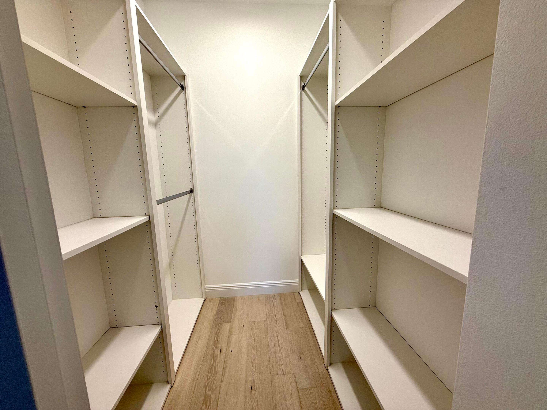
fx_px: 221
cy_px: 205
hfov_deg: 102.1
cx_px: 274
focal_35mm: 14
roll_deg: +1.3
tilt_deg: -8.7
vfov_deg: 85.7
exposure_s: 1/133
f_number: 2.2
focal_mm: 2.22
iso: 50
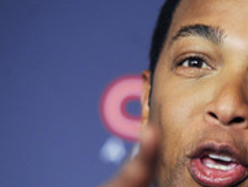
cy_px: 126
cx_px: 219
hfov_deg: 6.4
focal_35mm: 310
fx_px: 2222
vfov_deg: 4.8
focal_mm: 130
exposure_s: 1/125
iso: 1600
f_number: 2.8
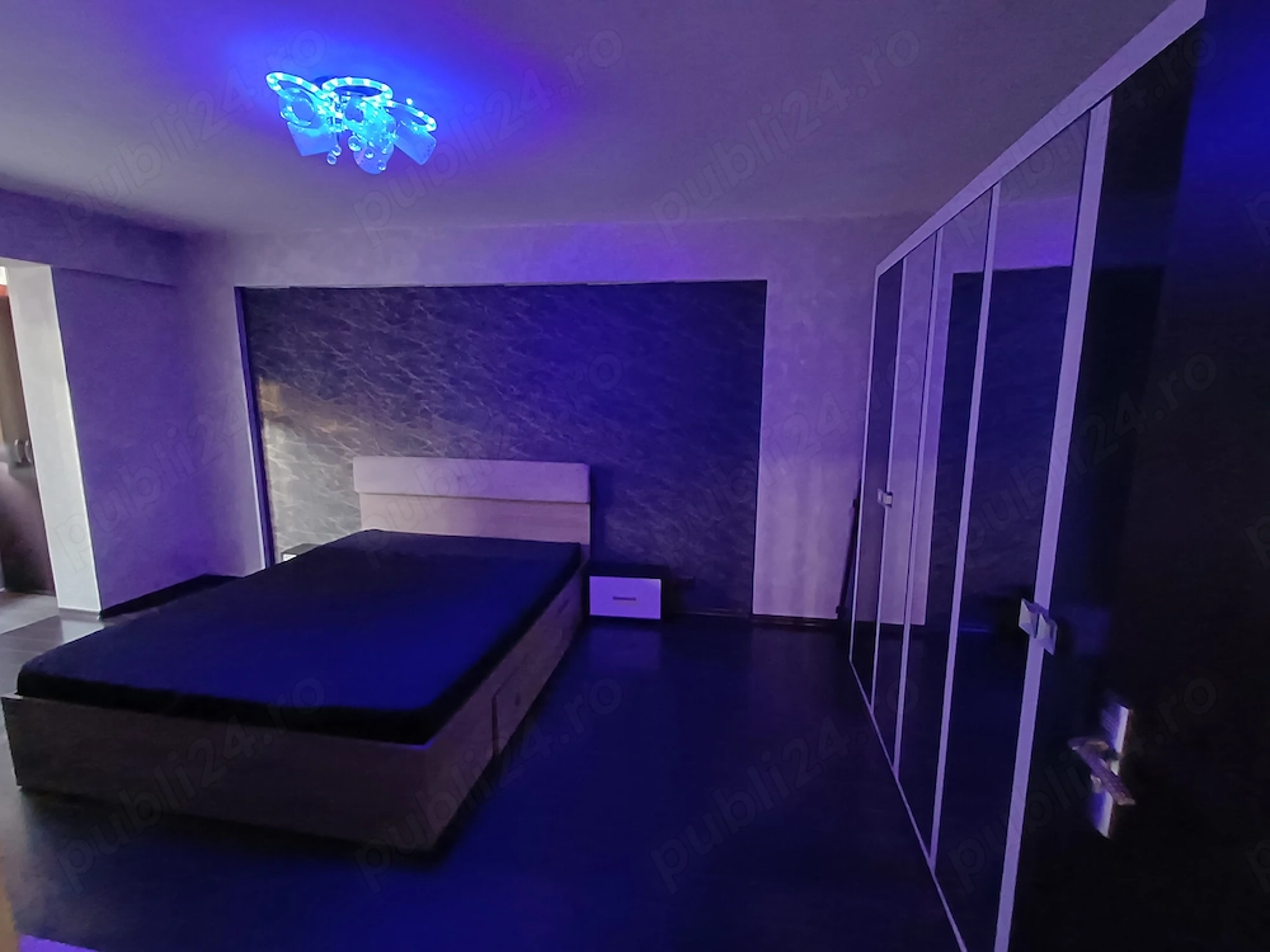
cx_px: 635
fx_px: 587
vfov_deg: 78.1
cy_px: 476
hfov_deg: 94.5
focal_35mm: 16
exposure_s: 1/14.3
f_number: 2.2
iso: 1600
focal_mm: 1.64
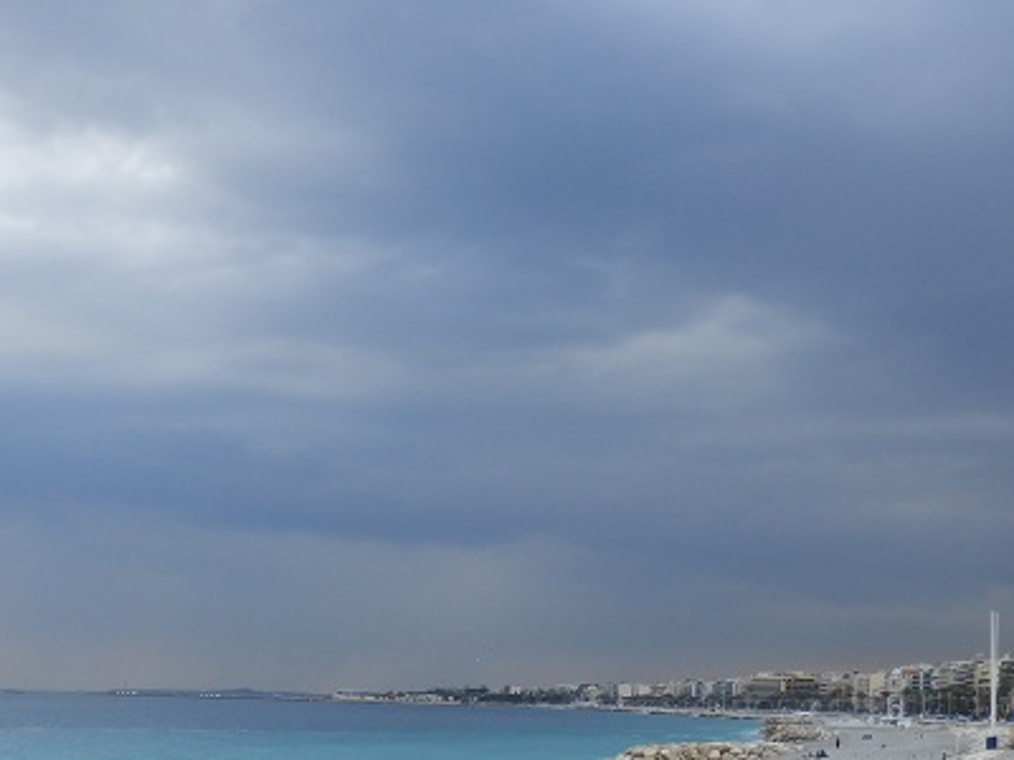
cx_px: 578
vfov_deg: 28.0
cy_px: 692
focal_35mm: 50
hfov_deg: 38.1
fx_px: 1465
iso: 80
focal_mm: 4.5
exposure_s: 1/640
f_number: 3
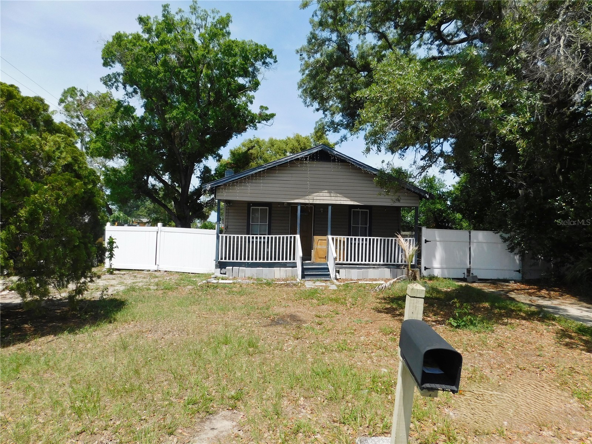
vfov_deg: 58.9
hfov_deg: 73.9
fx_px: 393
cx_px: 296
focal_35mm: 23
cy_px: 222
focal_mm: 4
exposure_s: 1/500
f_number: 6
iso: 125
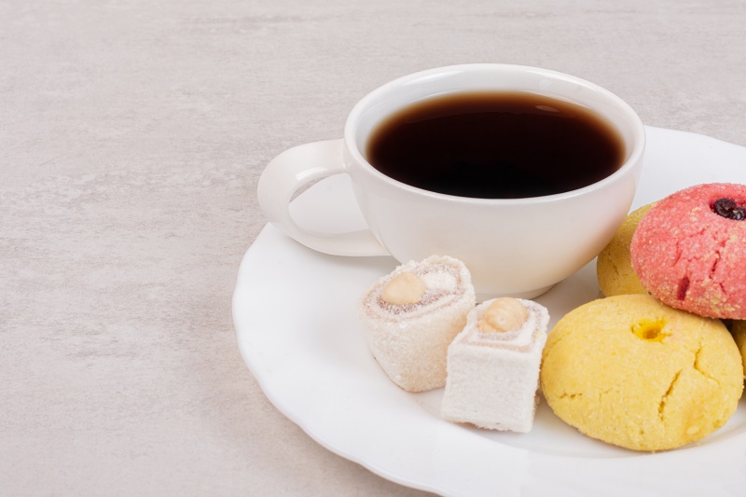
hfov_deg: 27.0
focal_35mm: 75
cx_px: 373
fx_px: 1554
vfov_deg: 18.2
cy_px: 248
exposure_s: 1/160
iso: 250
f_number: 13
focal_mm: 50
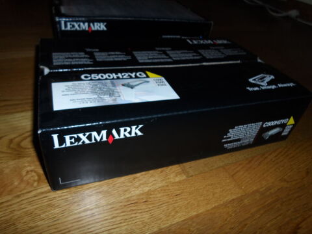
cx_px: 156
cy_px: 117
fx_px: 225
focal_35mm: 25
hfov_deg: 69.4
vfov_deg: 54.9
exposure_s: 1/10
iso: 100
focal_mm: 4.5
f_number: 9.2
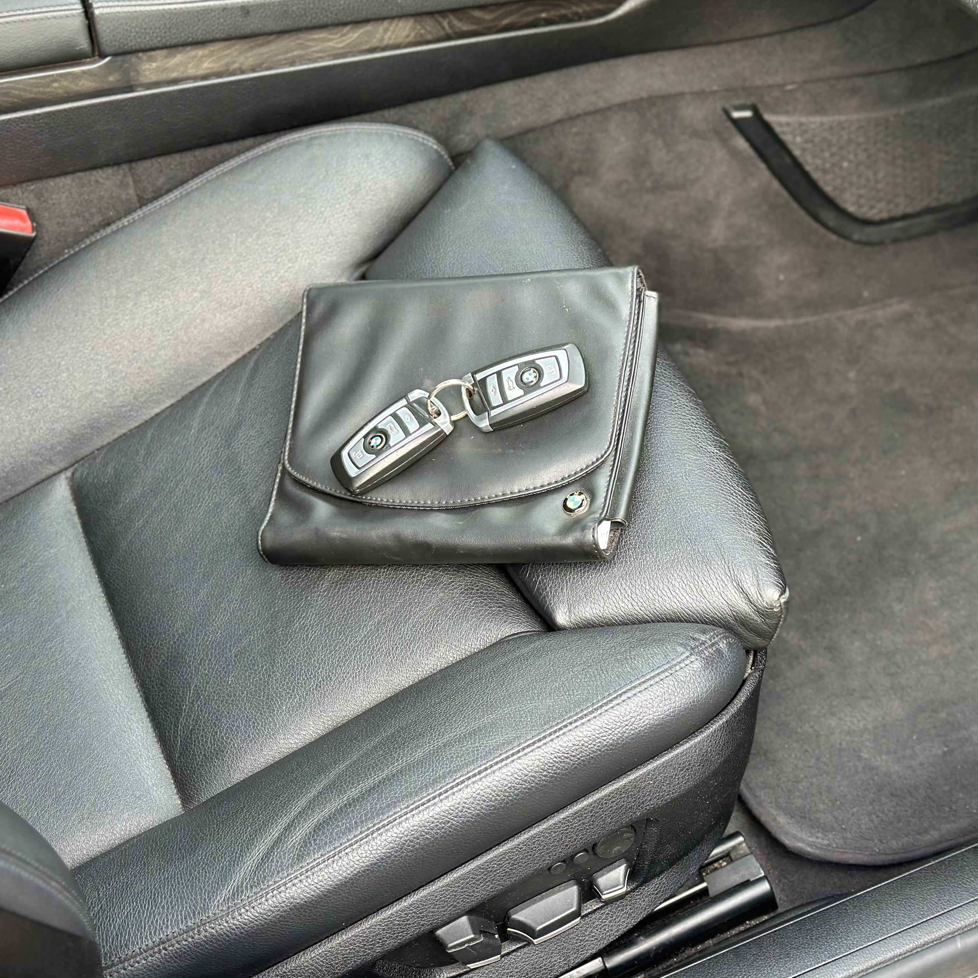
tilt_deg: -51.1
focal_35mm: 62
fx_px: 1982
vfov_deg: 27.7
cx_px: 507
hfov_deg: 27.7
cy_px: 479
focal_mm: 6.86
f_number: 1.78
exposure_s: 1/121
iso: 80
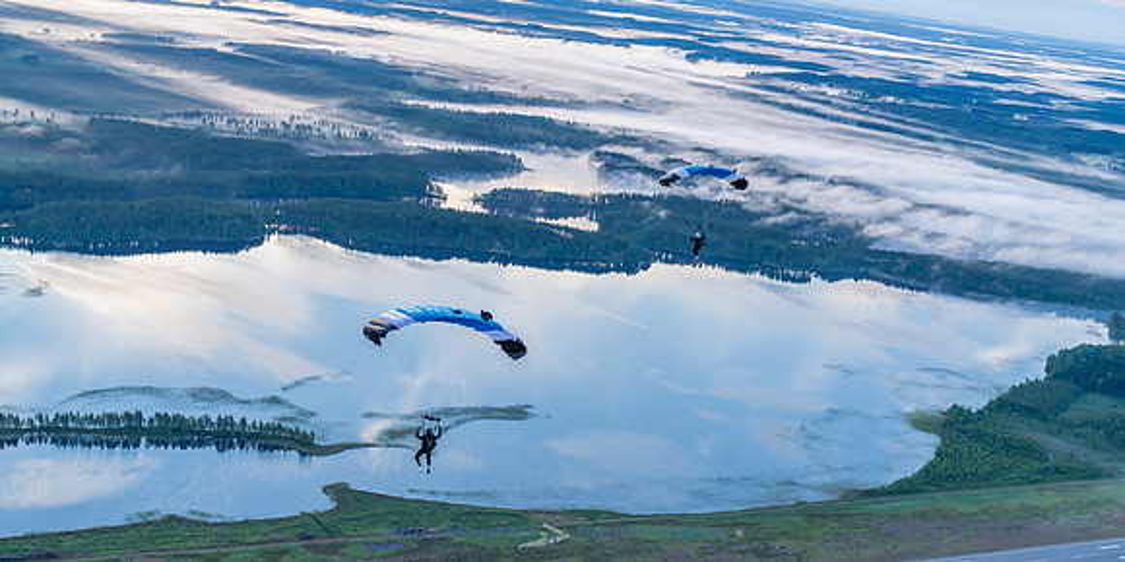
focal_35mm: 49
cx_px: 562
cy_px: 350
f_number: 4
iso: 1000
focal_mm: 46
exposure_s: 1/2000
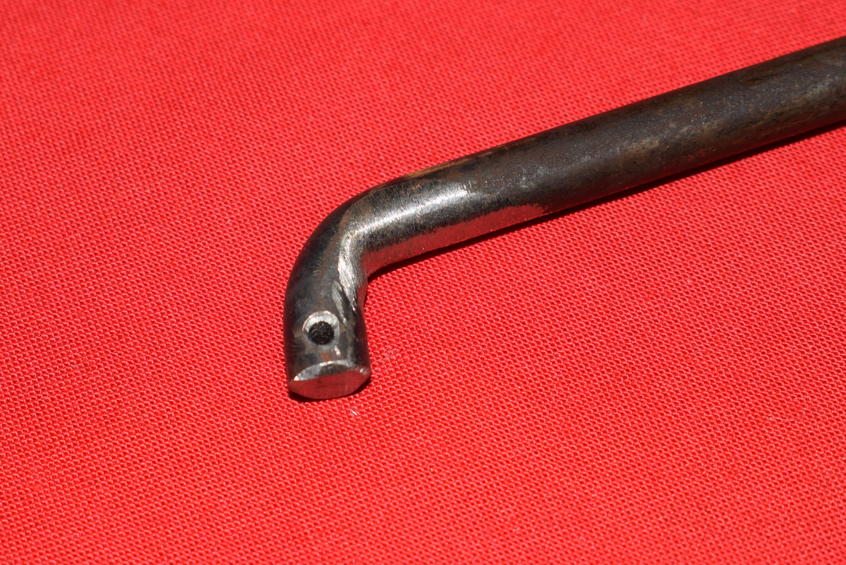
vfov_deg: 14.3
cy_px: 326
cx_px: 361
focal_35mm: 96
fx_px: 2258
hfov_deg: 21.2
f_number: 8
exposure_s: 1/60
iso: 100
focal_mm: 48
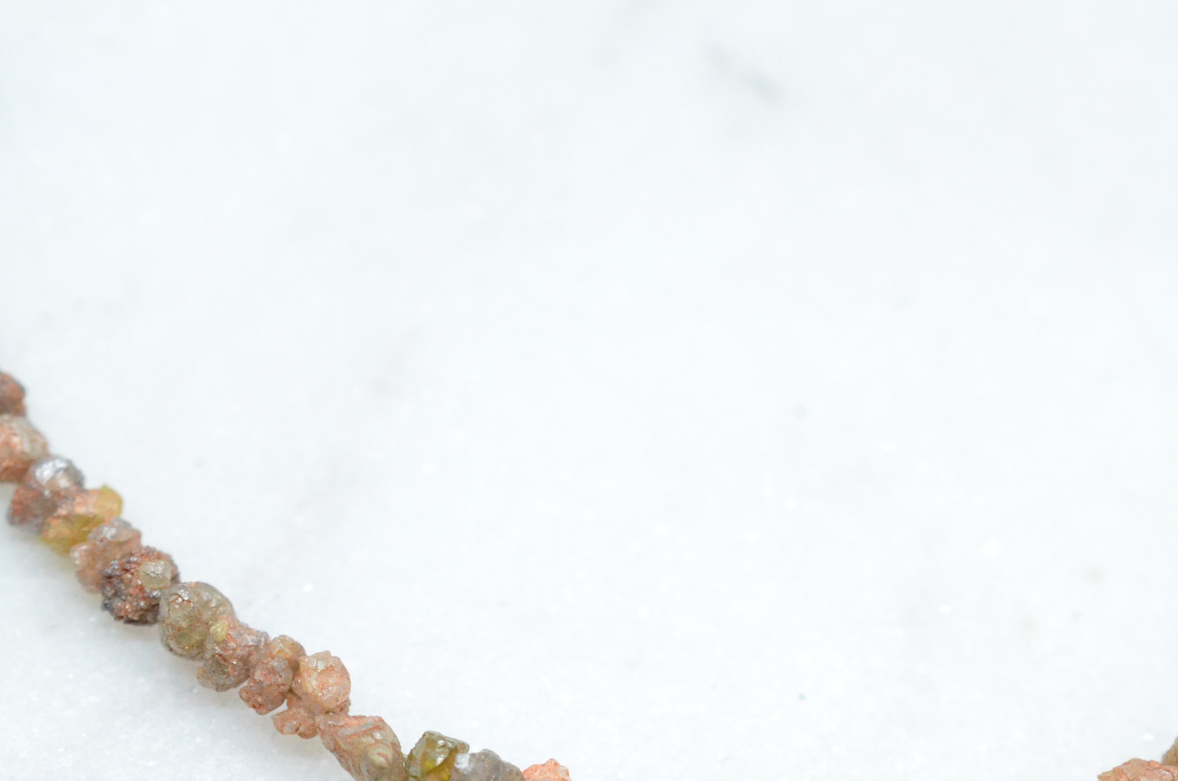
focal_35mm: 125
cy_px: 753
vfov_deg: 10.8
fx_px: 4082
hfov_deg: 16.2
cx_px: 1049
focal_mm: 40
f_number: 6.3
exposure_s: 1/640
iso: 4000
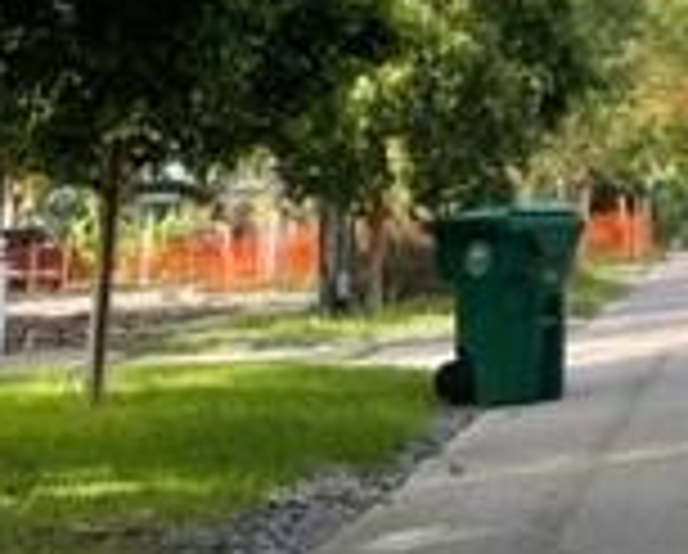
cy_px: -428
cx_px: 881
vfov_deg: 13.2
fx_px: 2163
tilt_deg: +15.1
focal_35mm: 106
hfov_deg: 17.1
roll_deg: +2.0
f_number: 1.6
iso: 32
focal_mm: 4.2
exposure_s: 1/831
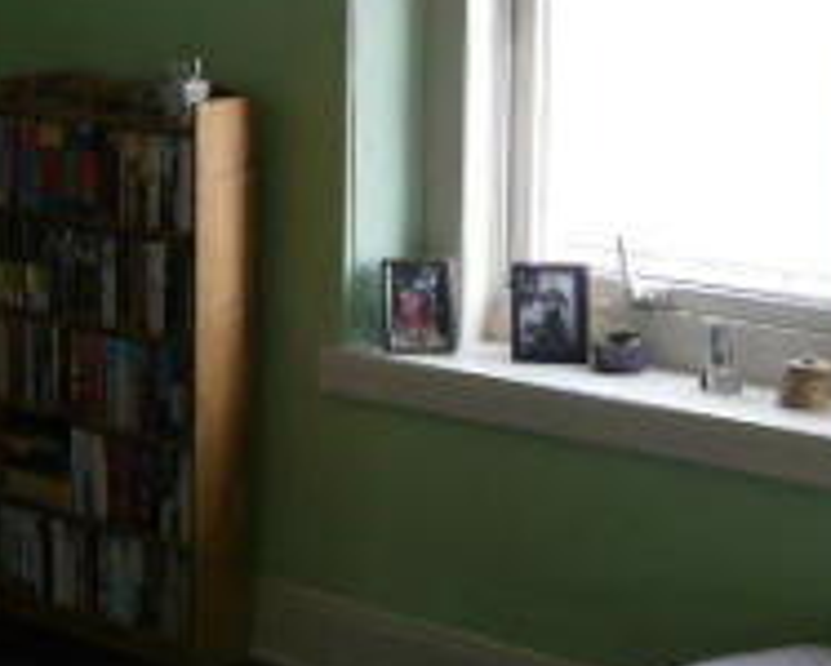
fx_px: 2093
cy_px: 127
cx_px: -91
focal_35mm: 85
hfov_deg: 21.3
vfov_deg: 17.9
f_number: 2.8
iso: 100
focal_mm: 4.6
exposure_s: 1/80
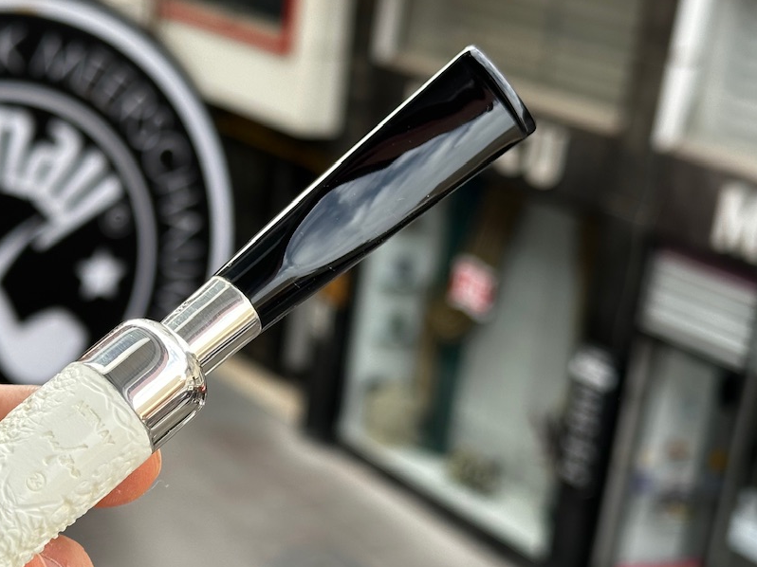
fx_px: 1683
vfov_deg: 19.1
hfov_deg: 25.0
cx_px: 174
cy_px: 353
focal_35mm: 77
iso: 64
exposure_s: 1/619
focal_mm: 6.86
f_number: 1.78
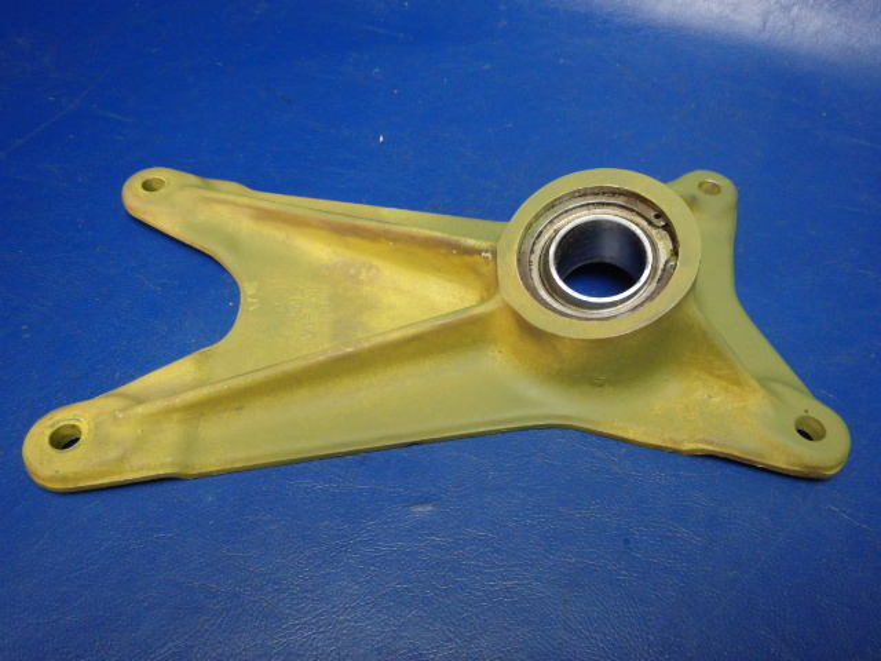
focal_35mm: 28
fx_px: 713
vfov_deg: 49.7
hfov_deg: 63.4
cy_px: 330
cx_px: 440
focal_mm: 5
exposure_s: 1/30
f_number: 3.9
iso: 400
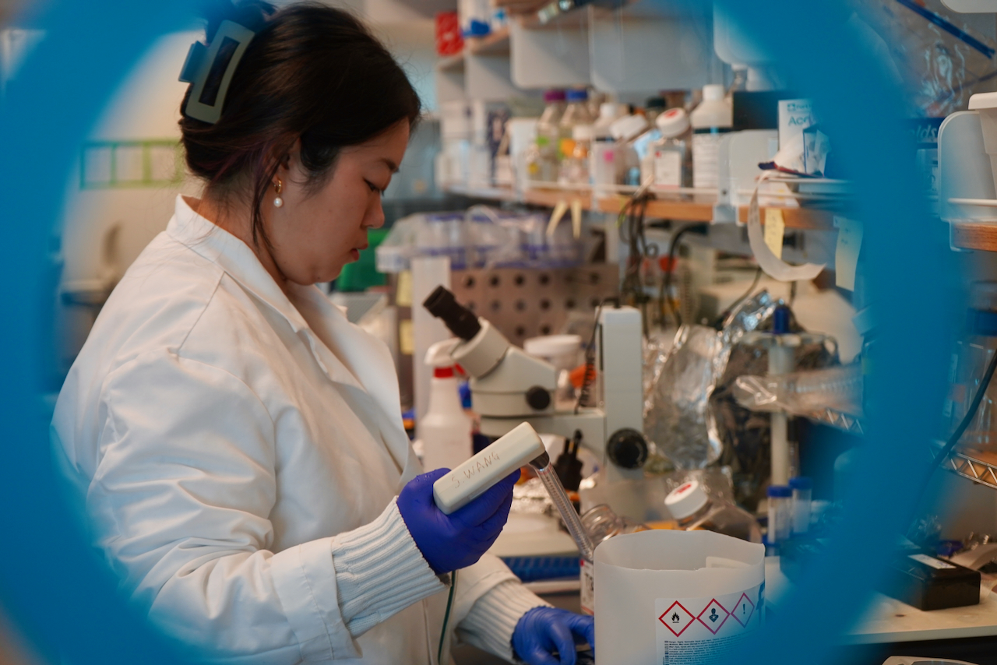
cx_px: 498
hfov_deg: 33.4
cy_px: 332
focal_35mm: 60
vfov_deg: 22.6
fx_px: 1662
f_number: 5
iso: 640
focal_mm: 60
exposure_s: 1/160
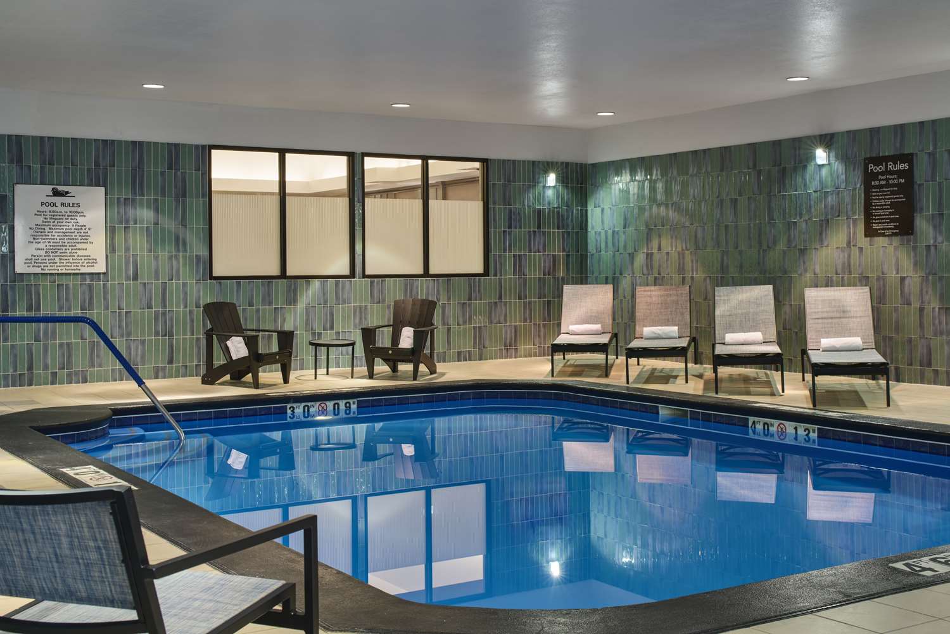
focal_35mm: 45
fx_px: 1187
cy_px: 317
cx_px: 475
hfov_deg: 43.6
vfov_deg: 29.9
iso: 160
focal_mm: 45
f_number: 9
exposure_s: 1/1.3
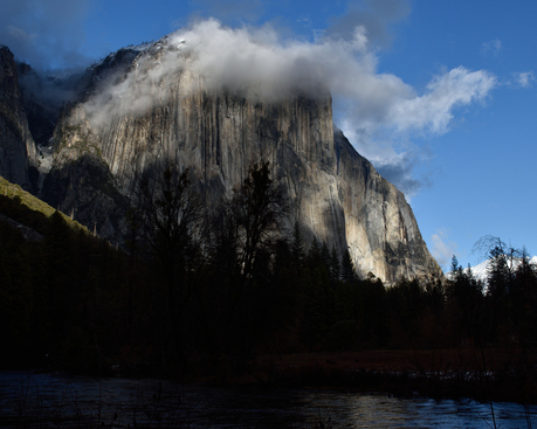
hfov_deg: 34.2
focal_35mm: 55
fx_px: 874
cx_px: 275
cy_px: 212
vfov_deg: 27.6
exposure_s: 1/640
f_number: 11
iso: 200
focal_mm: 32
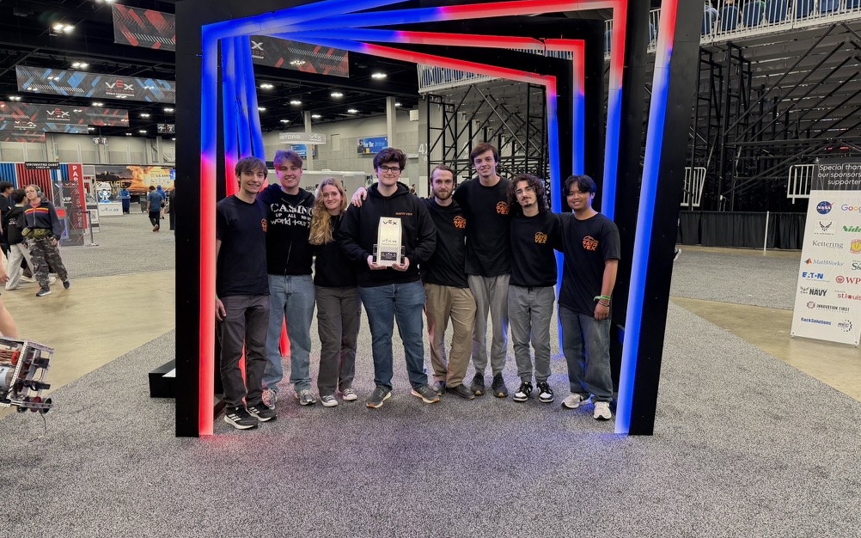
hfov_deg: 70.4
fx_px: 610
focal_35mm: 26
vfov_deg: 47.5
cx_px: 428
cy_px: 292
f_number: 1.78
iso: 160
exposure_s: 1/50
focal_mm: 6.76
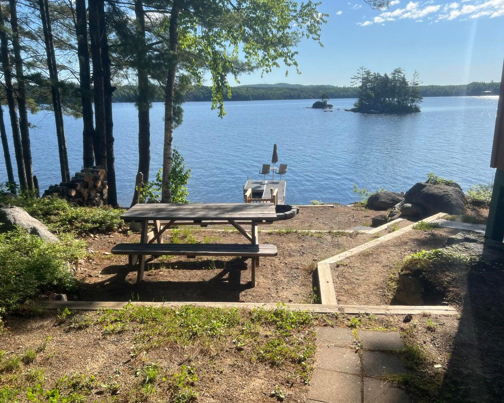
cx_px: 244
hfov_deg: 62.2
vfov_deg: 51.5
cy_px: 206
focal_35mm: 28
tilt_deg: -16.3
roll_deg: +1.5
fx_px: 418
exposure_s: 1/4115
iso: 50
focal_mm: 5.7
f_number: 1.5
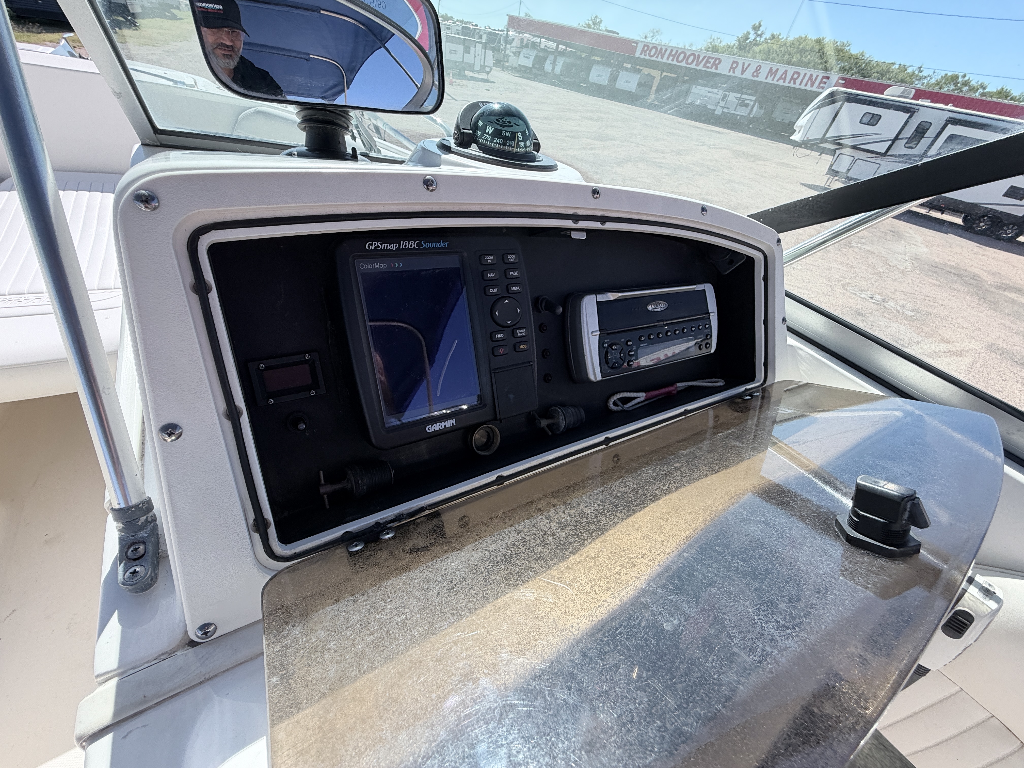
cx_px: 512
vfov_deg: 85.7
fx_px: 414
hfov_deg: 102.1
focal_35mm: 14
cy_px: 384
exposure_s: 1/625
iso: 40
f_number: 2.2
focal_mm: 2.22
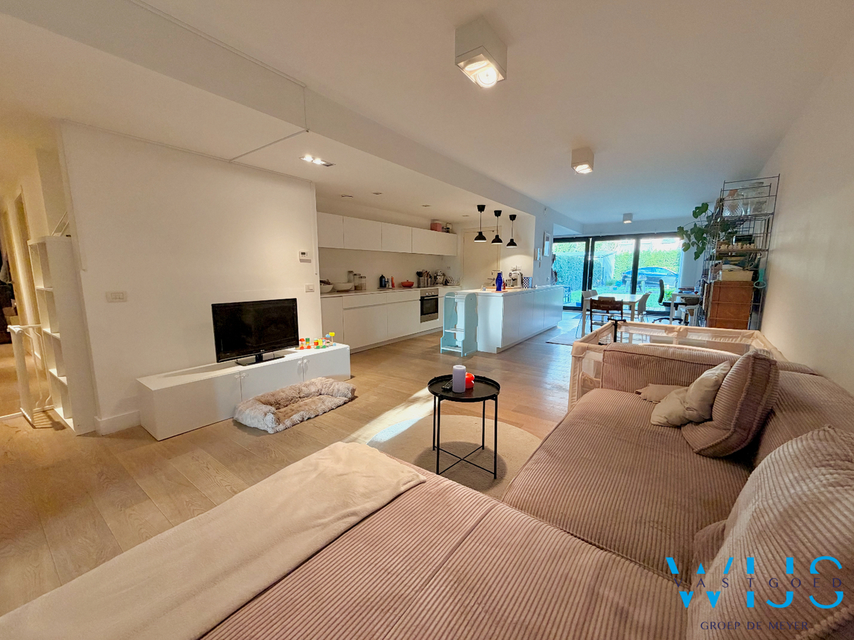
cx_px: 427
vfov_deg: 85.7
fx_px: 345
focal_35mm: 14
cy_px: 320
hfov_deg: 102.1
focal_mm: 2.22
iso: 200
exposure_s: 1/50
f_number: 2.2
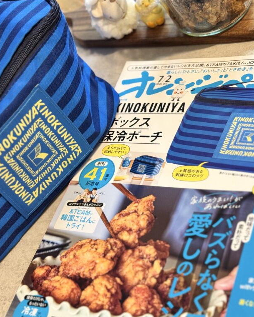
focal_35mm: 63
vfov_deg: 30.0
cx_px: 152
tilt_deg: -44.6
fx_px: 592
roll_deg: +33.5
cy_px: 158
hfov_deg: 24.2
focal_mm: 6.76
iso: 125
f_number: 1.78
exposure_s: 1/60
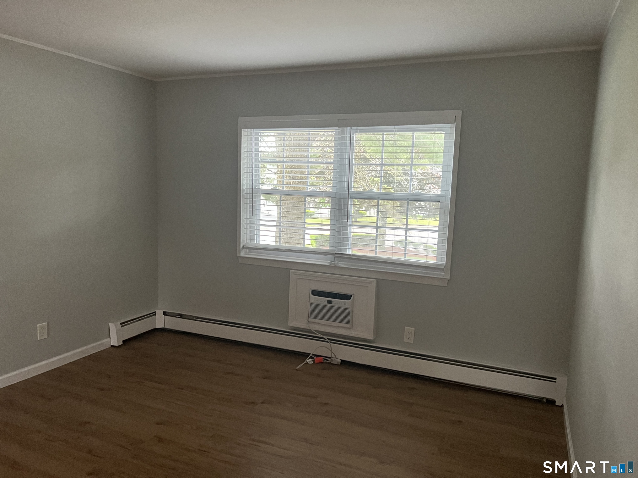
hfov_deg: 67.3
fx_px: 479
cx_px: 319
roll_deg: -0.5
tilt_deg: -5.8
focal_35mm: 26
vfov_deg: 53.1
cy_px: 239
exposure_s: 1/60
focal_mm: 5.7
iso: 320
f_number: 1.5
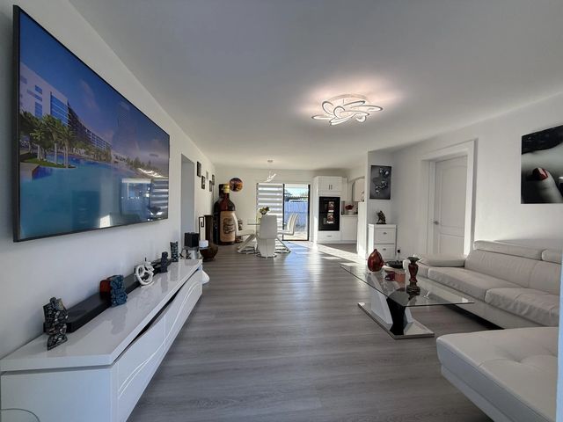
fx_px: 228
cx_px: 282
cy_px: 211
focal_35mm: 14
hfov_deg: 102.1
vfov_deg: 85.7
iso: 64
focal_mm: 2.22
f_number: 2.2
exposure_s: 1/120
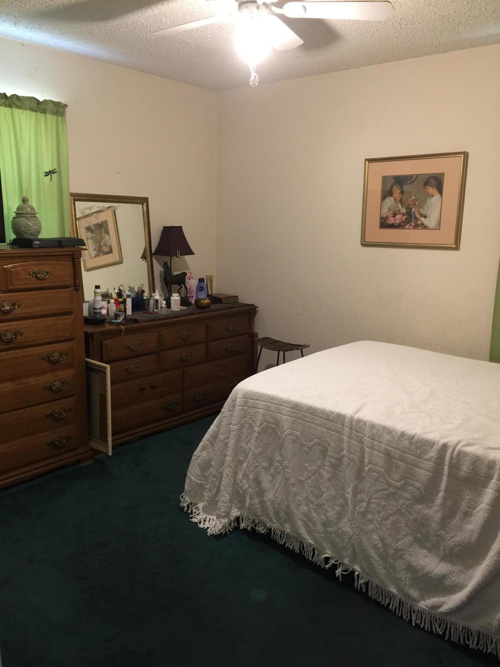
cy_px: 334
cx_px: 250
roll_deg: -1.3
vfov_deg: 61.7
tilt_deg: -9.9
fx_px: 559
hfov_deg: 48.2
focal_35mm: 29
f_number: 2.2
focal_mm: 4.15
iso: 100
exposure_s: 1/10
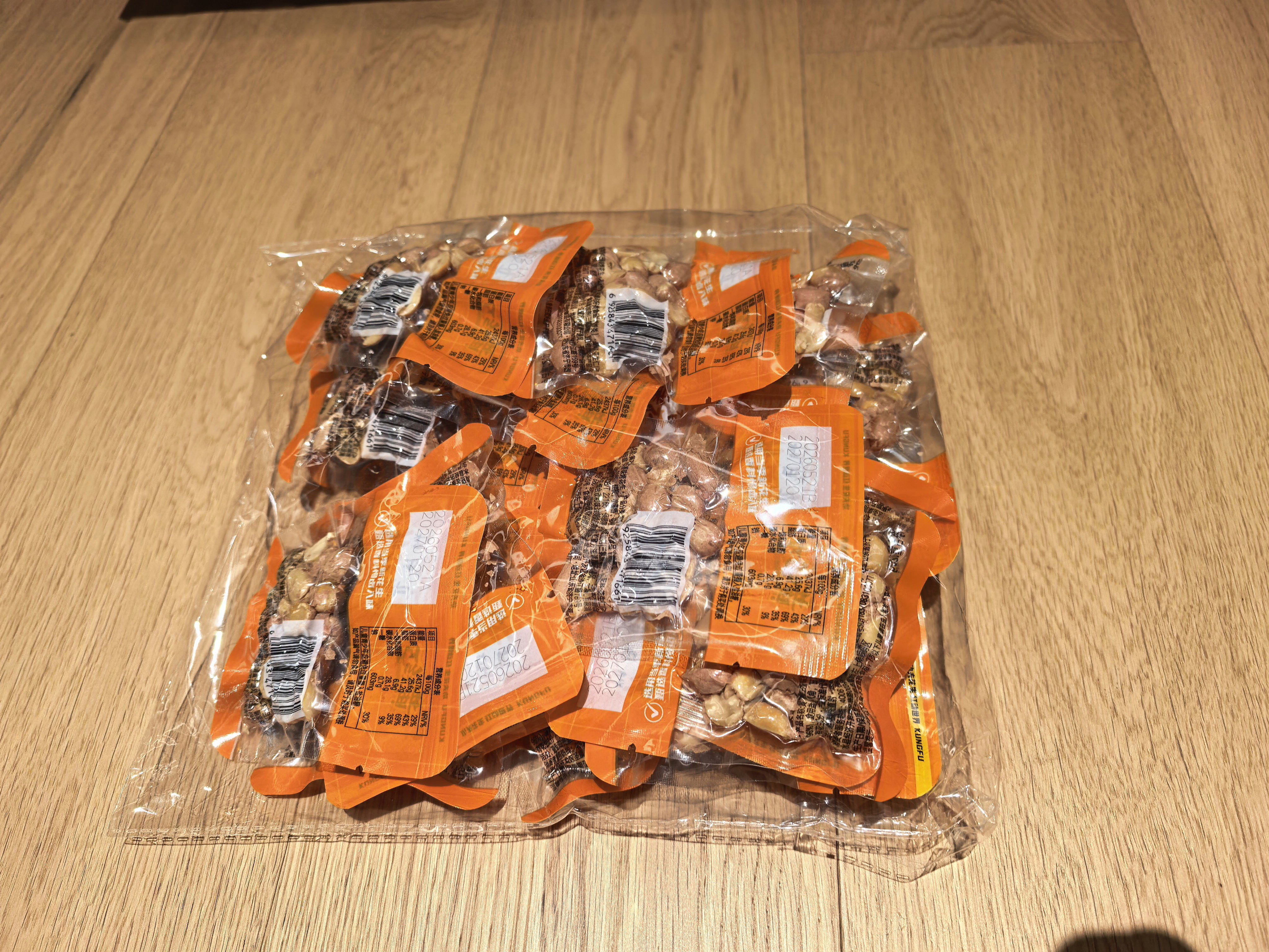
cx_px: 634
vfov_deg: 56.8
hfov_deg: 71.6
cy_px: 476
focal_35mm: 24
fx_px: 880
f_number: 2
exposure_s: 1/100
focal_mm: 8.5
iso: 160
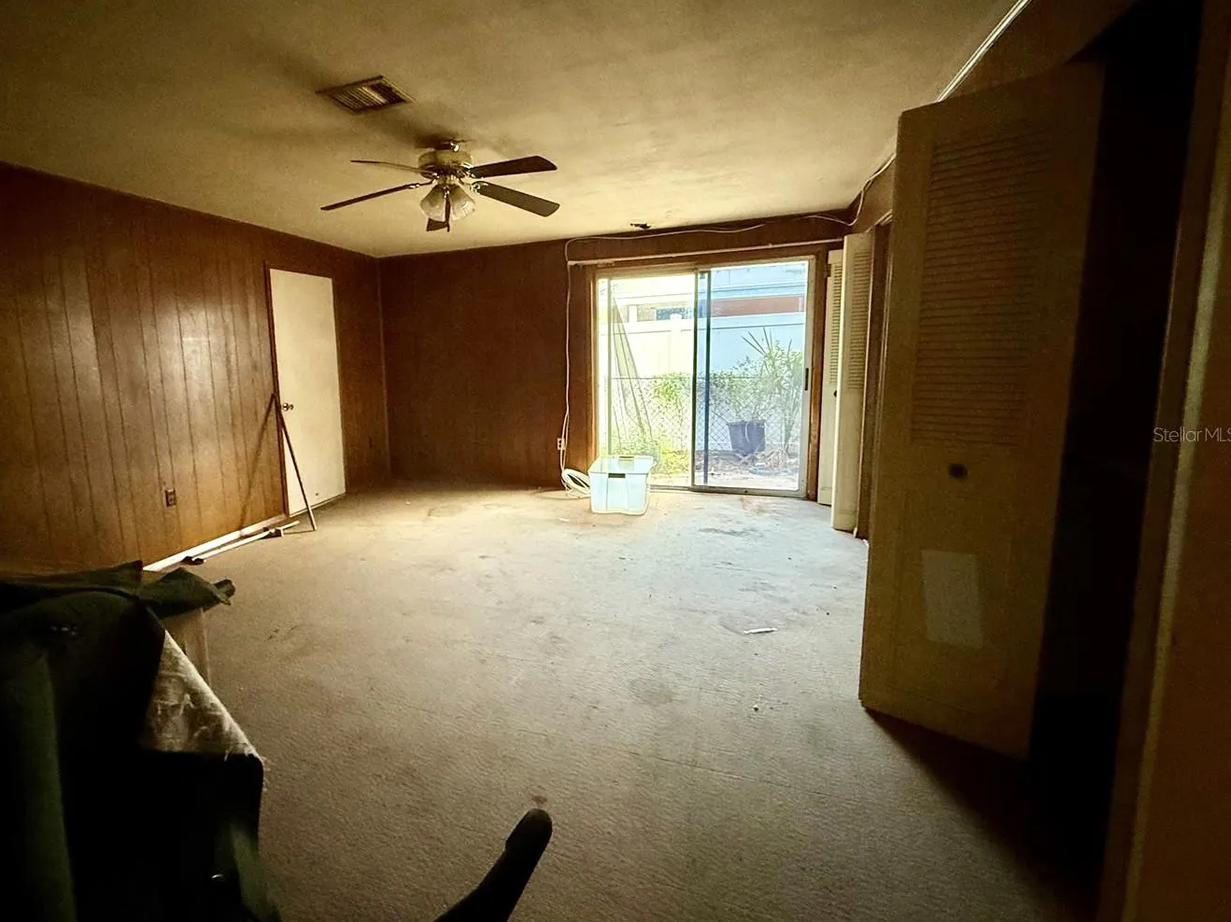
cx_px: 494
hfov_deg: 89.9
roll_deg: +2.1
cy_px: 434
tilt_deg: -9.1
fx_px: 604
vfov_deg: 74.6
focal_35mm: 17
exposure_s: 1/60
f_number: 2.2
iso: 500
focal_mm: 2.22
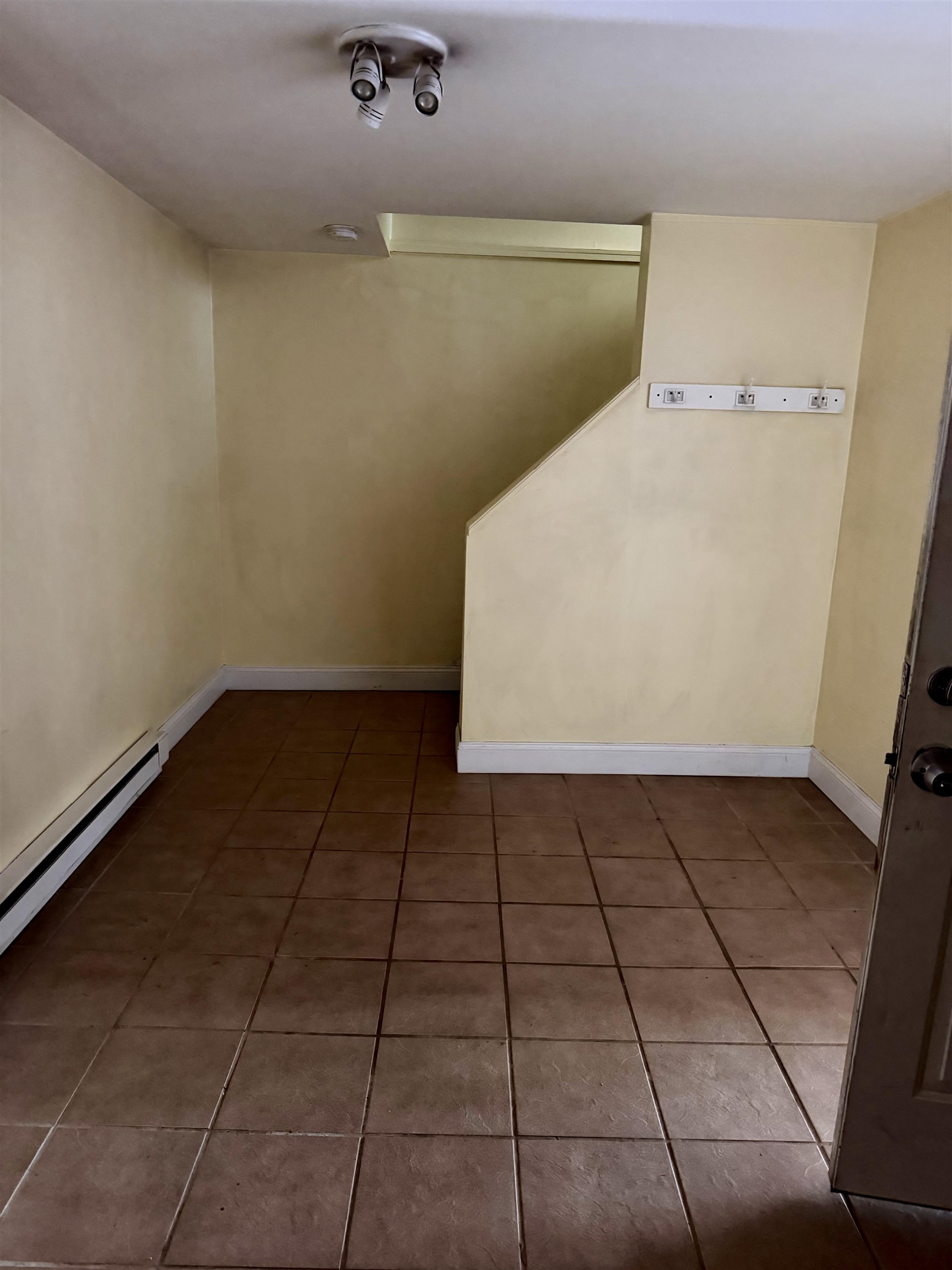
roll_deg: -1.7
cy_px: 635
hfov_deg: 56.8
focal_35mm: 24
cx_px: 476
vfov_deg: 71.6
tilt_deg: -12.8
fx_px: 880
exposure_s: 1/30
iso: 1000
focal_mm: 6.76
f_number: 1.78
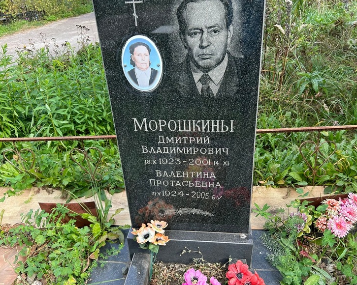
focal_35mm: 28
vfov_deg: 51.5
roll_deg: +1.3
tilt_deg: -37.4
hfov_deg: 62.2
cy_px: 139
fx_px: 296
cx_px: 184
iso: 50
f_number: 1.5
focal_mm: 5.7
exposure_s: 1/493
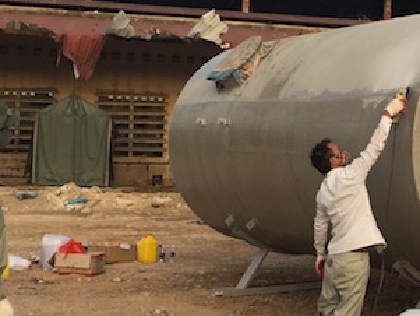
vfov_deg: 19.1
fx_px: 935
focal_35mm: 77
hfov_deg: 24.0
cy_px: 148
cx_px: 442
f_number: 2.2
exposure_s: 1/549
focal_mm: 4.15
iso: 32
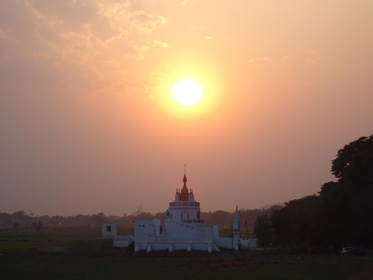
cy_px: 140
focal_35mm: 85
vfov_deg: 17.4
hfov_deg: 23.0
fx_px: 916
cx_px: 186
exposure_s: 1/250
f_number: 5
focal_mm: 14.54
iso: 80
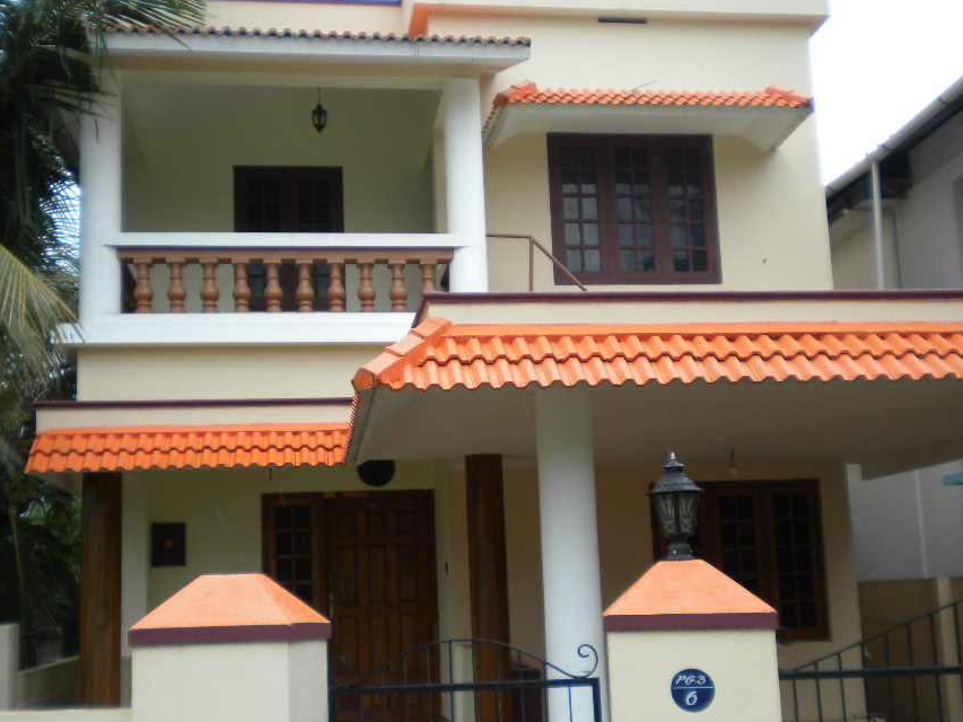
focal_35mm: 42
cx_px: 481
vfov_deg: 34.3
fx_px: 1169
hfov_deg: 44.8
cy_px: 426
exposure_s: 1/260
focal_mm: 6.3
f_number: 3.1
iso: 80
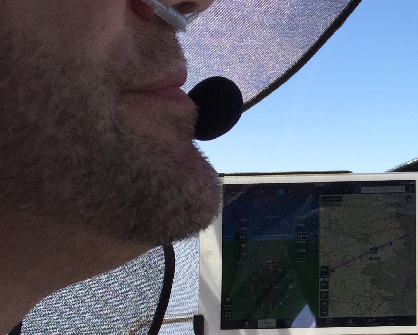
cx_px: 551
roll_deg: -0.9
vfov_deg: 19.5
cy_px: 306
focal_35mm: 77
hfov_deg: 22.1
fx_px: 953
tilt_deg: -6.8
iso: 32
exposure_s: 1/746
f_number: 2.2
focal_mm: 4.15
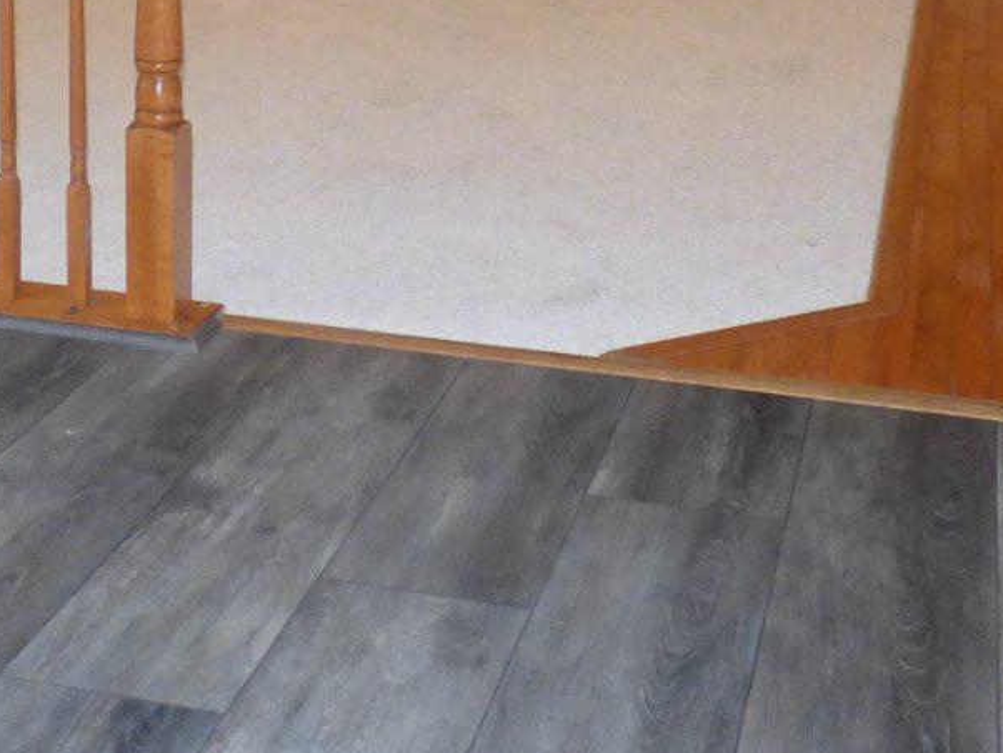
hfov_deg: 28.5
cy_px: -73
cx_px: 390
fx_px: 1971
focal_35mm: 68
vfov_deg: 20.6
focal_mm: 3.58
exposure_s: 1/60
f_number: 2.8
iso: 250
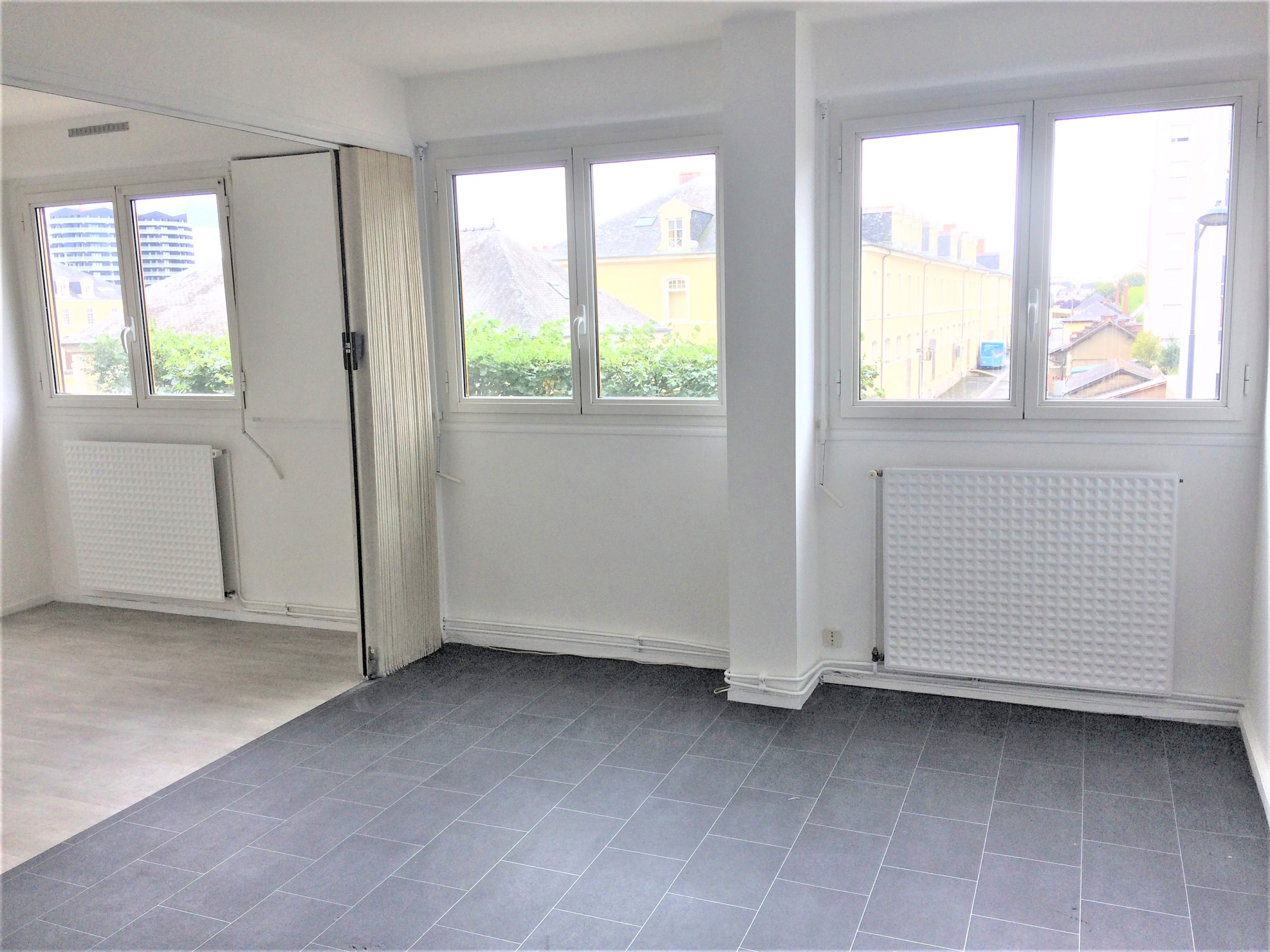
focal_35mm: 29
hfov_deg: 61.7
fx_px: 1064
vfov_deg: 48.2
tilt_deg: -8.2
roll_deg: +0.8
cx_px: 635
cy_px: 476
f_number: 2.2
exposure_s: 1/321
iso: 32
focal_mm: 4.15
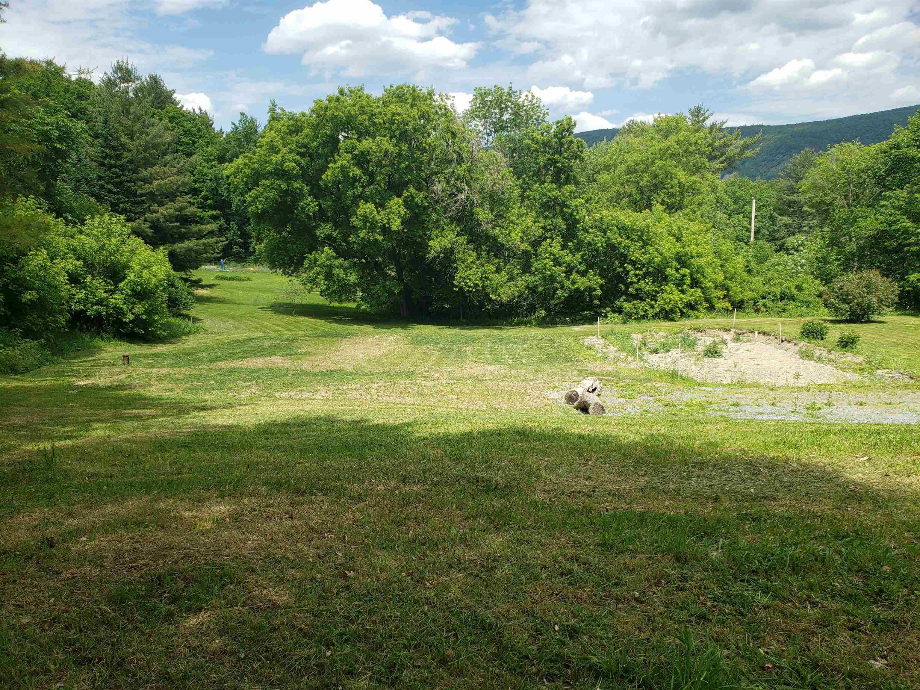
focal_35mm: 26
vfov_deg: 53.1
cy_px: 345
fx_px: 691
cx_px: 460
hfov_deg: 67.3
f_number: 2.4
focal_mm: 4.3
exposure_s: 1/1008
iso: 50
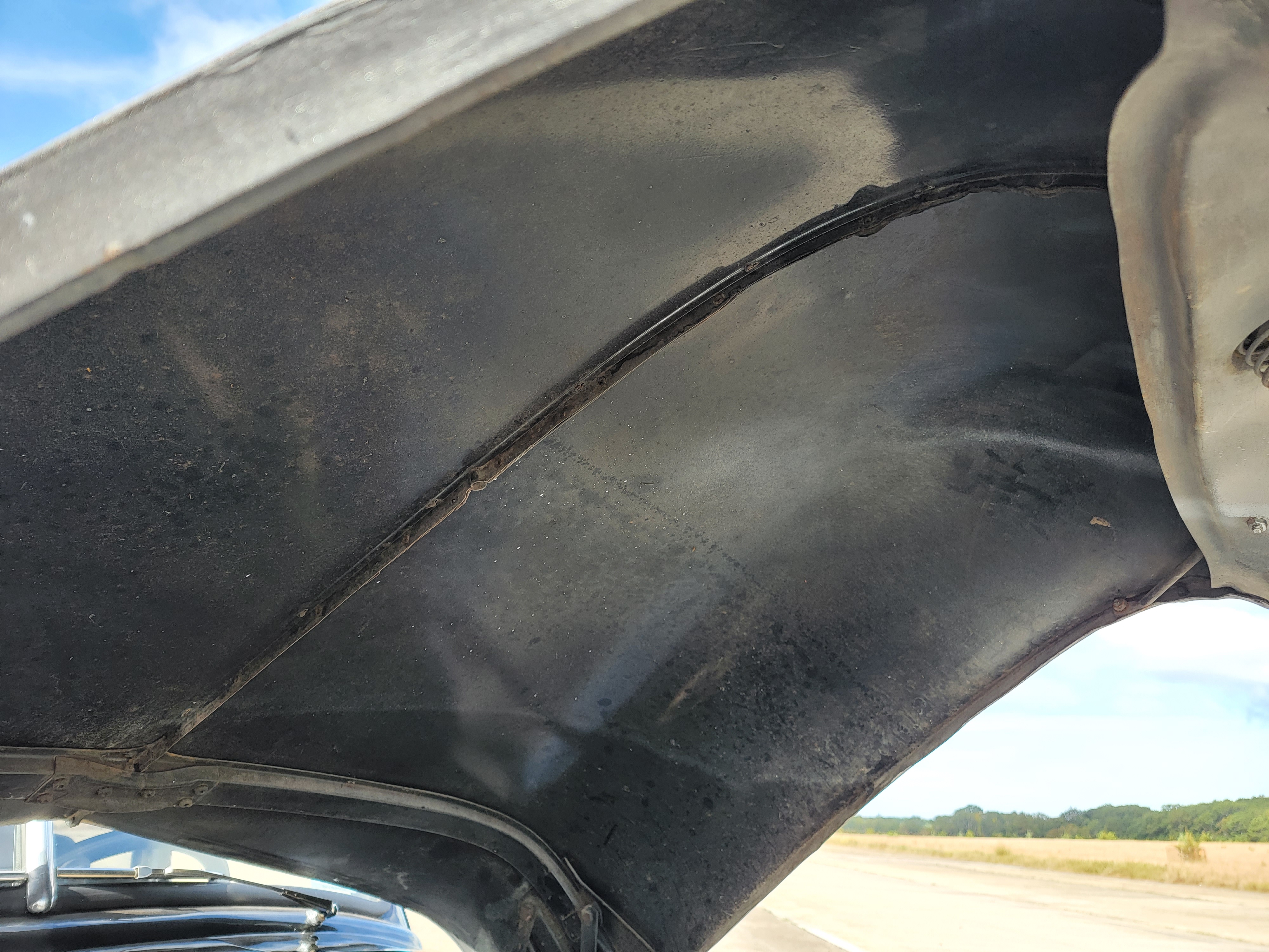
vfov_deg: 56.8
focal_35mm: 24
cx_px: 634
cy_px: 476
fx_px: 880
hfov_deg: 71.6
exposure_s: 1/119
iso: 20
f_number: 1.8
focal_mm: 6.7
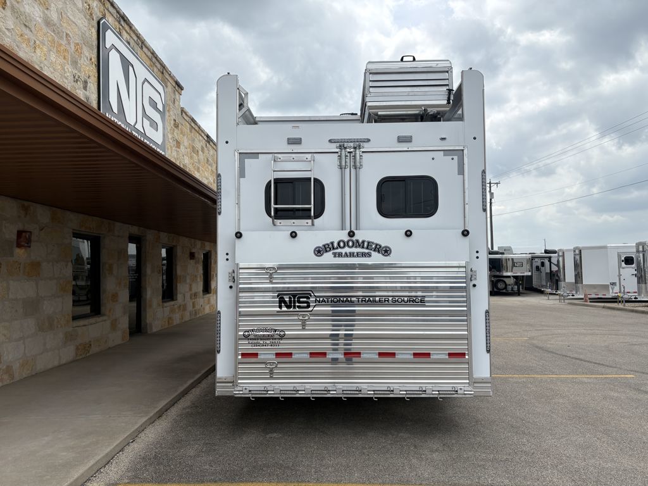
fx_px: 487
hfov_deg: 67.3
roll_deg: +1.4
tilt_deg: +3.7
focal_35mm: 26
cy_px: 243
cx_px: 324
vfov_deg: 53.1
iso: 50
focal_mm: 5.96
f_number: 1.6
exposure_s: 1/4329
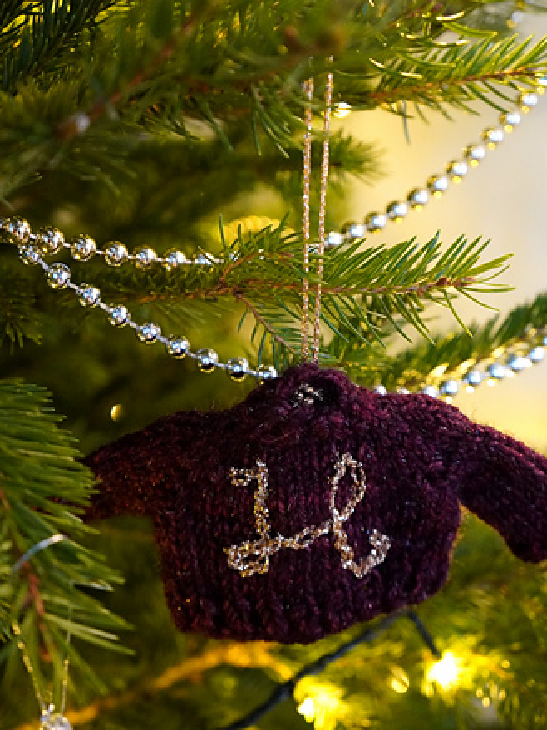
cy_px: 356
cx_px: 274
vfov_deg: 41.2
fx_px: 970
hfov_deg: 31.5
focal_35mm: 46
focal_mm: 28
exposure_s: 1/30
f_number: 4
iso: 6400
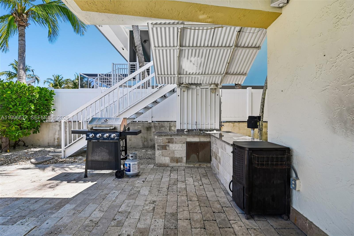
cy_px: 118
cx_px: 177
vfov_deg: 67.4
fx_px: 177
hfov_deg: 90.0
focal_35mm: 18
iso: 100
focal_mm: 18
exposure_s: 1/200
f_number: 6.3
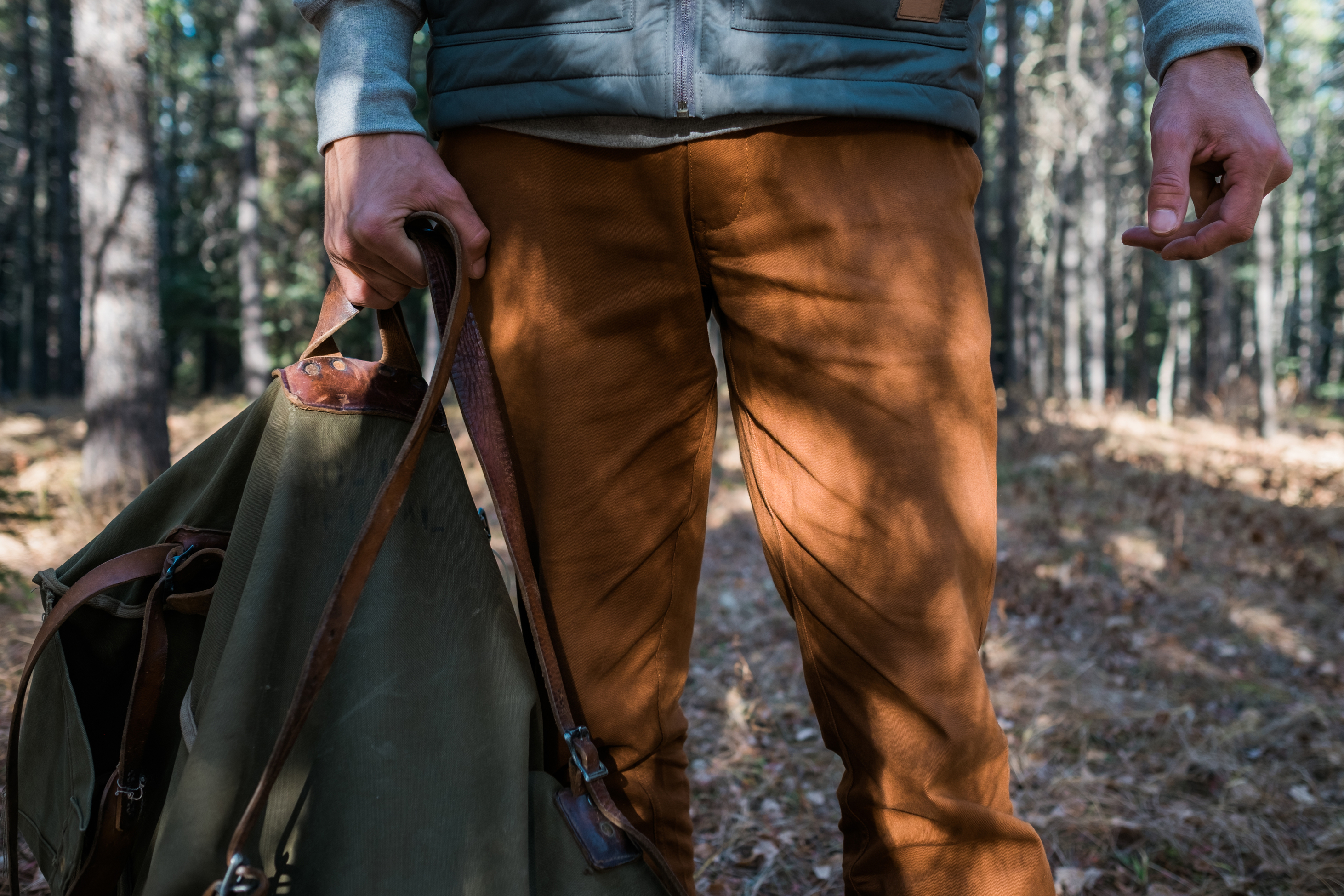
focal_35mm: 35
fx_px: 1306
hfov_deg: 54.4
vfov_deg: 37.8
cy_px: 448
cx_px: 672
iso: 200
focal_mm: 23
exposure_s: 1/160
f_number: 2.8
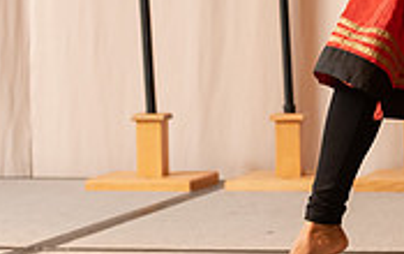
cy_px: -33
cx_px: 452
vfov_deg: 5.6
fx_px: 2603
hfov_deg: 8.8
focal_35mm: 236
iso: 2500
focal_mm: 70
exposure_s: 1/160
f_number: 3.5
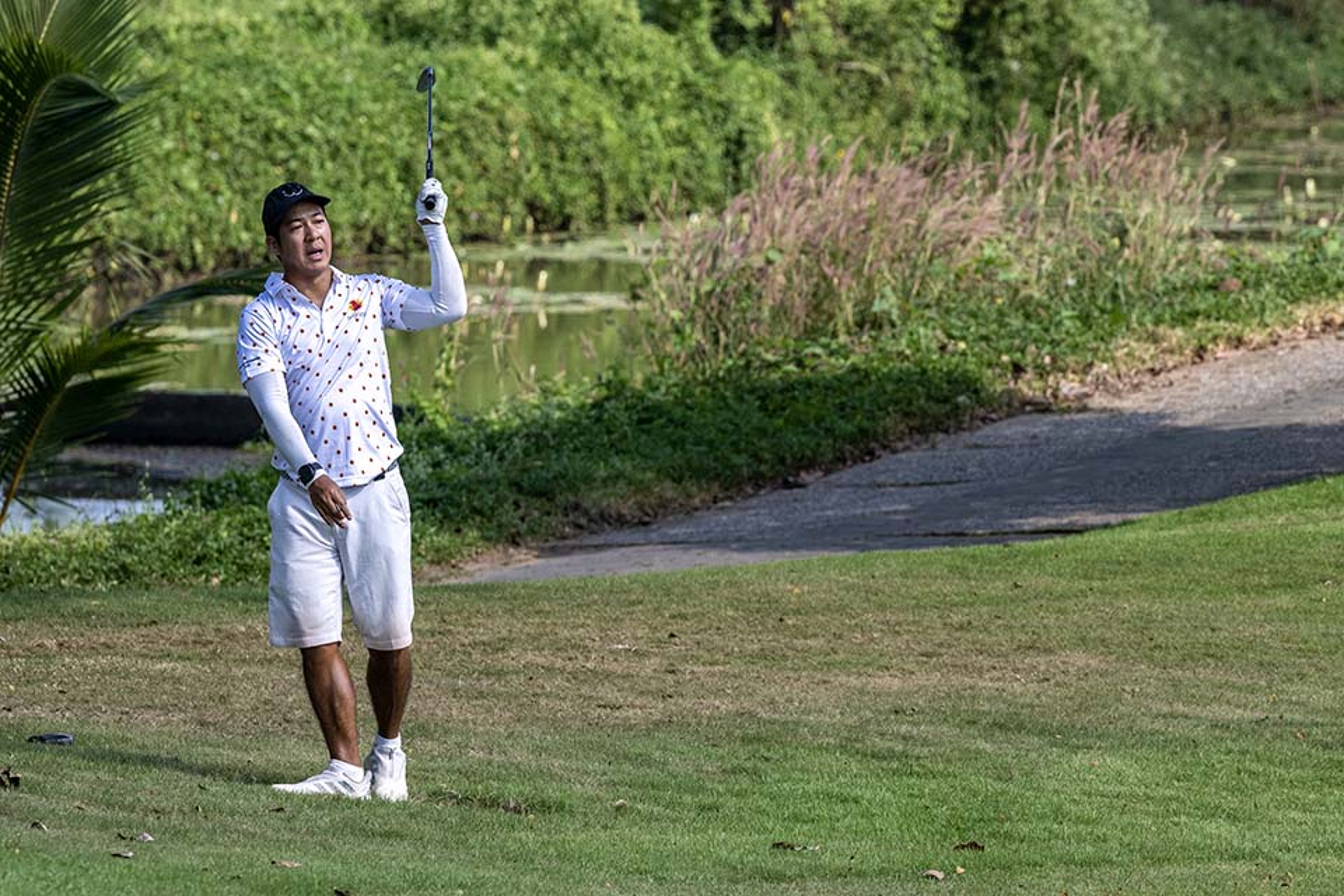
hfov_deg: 10.3
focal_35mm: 200
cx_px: 672
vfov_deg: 6.9
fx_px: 7466
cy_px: 448
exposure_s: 1/2000
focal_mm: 200
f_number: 5.6
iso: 500
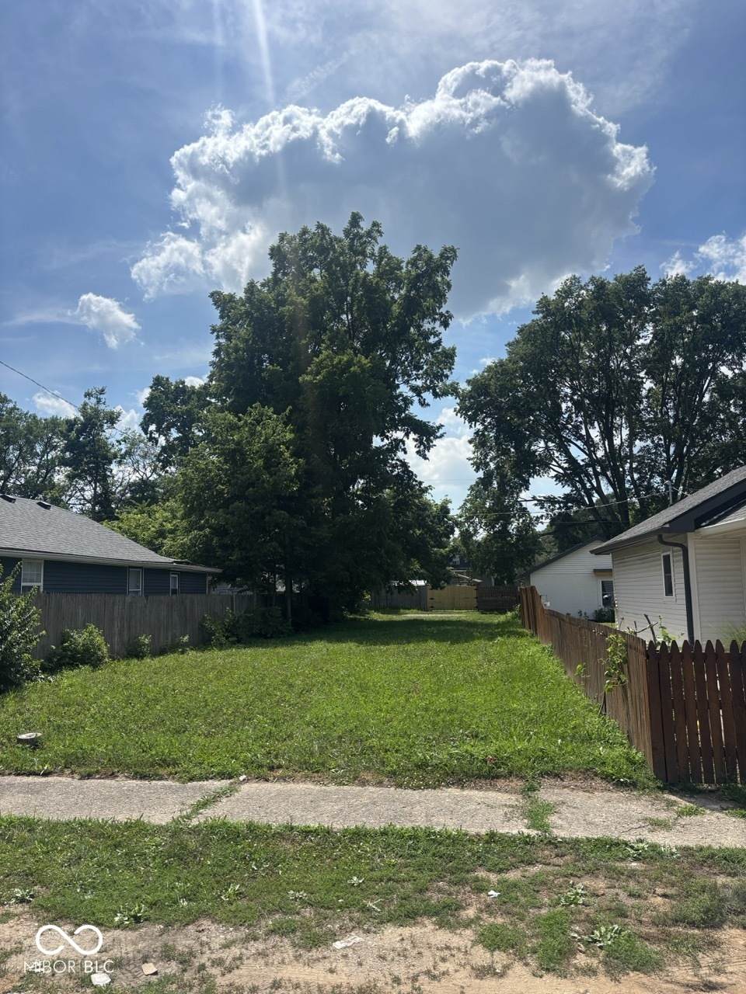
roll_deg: +0.5
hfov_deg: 53.1
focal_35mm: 26
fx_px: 747
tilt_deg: +8.8
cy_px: 497
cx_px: 373
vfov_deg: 67.3
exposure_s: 1/5618
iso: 50
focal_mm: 5.96
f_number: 1.6
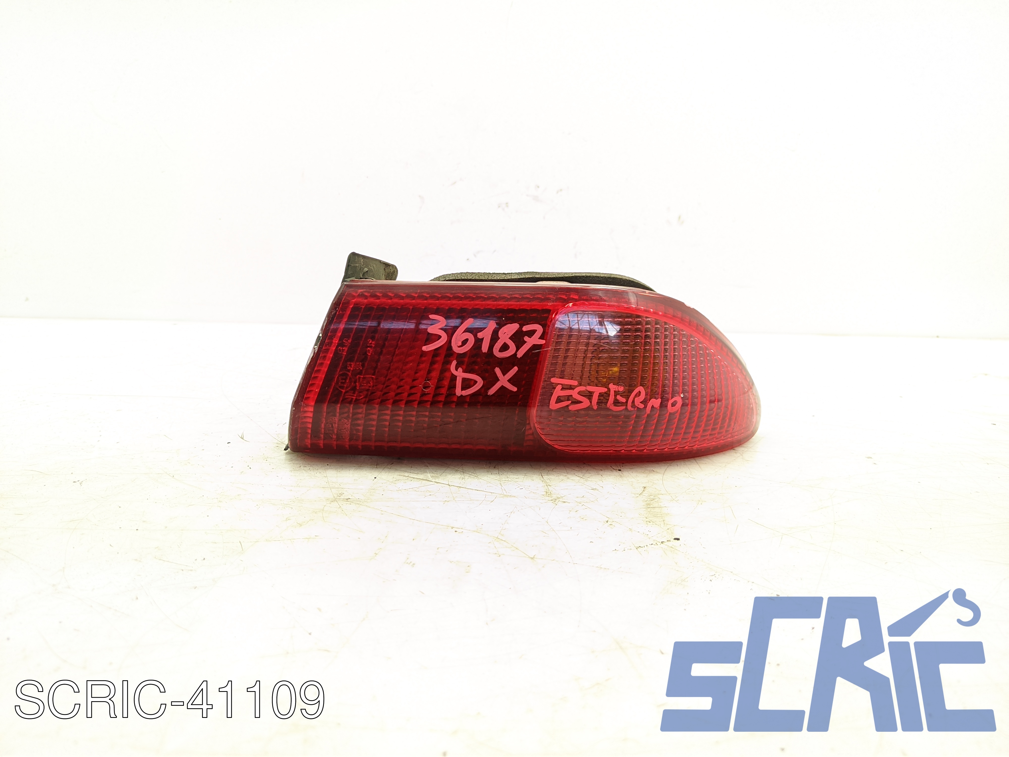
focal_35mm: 26
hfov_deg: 67.3
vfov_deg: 53.1
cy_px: 378
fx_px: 758
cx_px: 504
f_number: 1.65
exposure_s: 1/1000
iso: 1017
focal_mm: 4.75
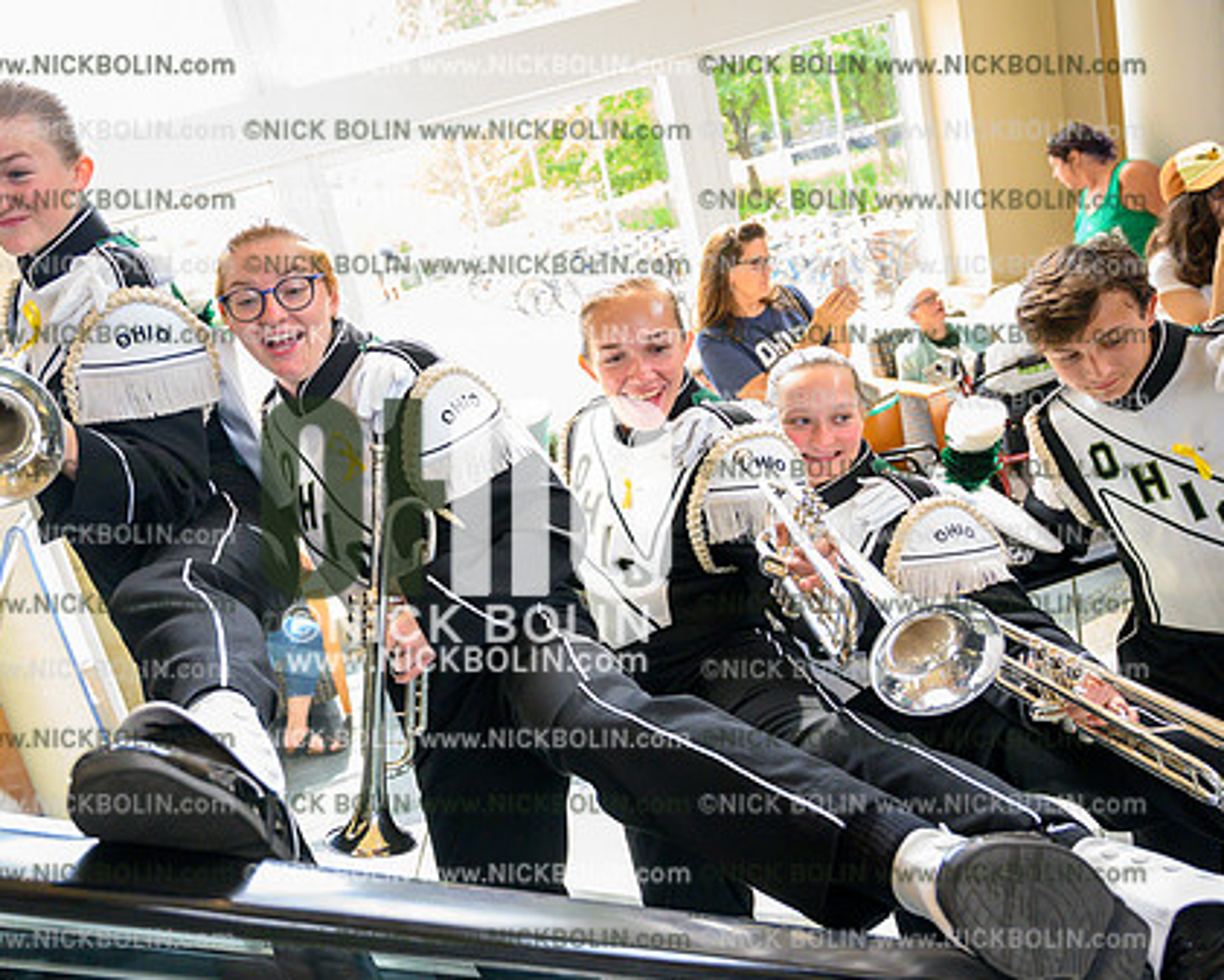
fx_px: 1123
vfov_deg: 47.1
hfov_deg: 56.5
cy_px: 535
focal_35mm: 31
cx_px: 465
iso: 6400
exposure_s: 1/800
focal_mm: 24
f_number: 4
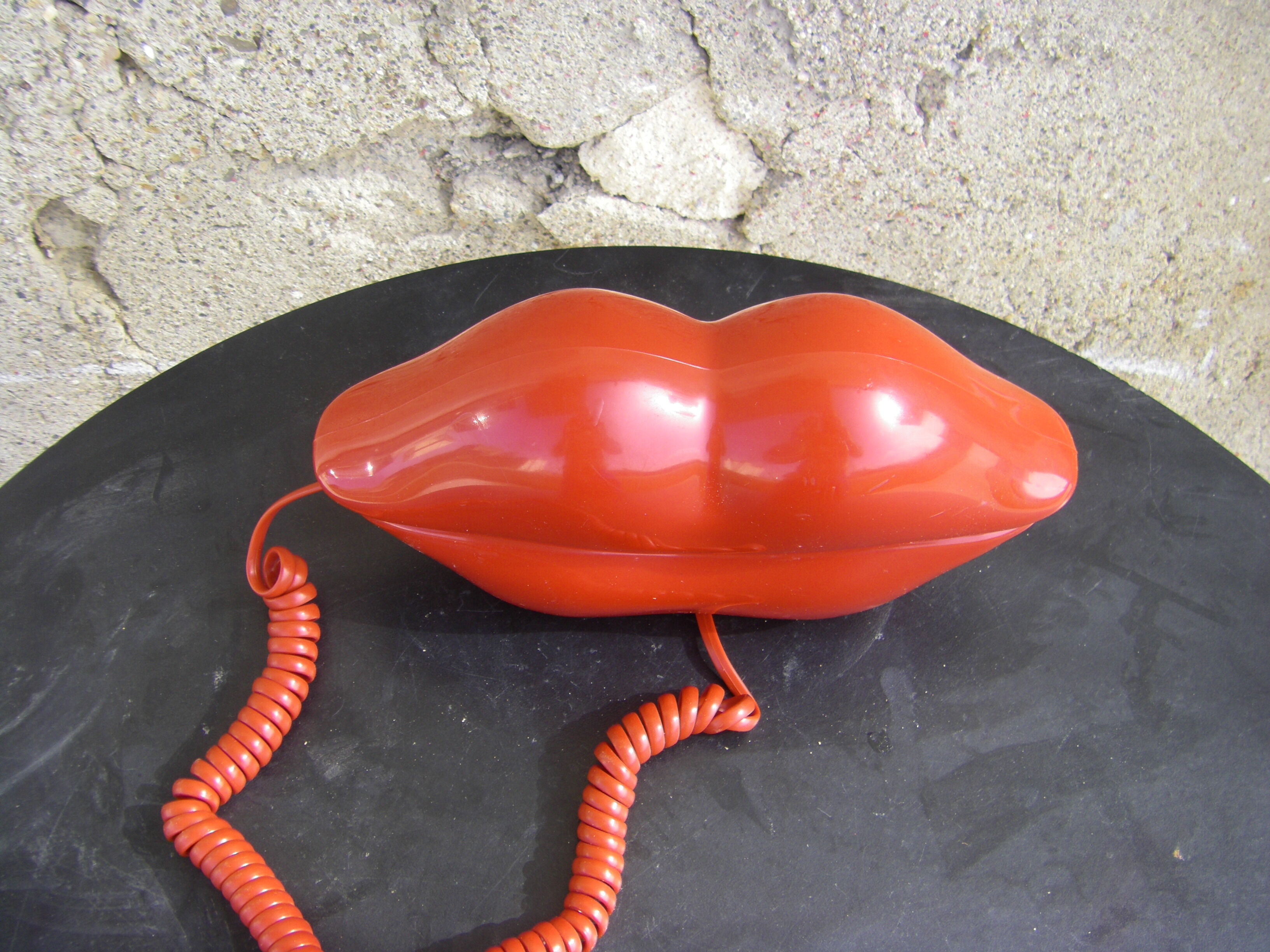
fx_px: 1394
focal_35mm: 38
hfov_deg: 49.0
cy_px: 476
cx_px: 635
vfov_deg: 37.7
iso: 64
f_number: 3.5
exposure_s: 1/125
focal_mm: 6.3
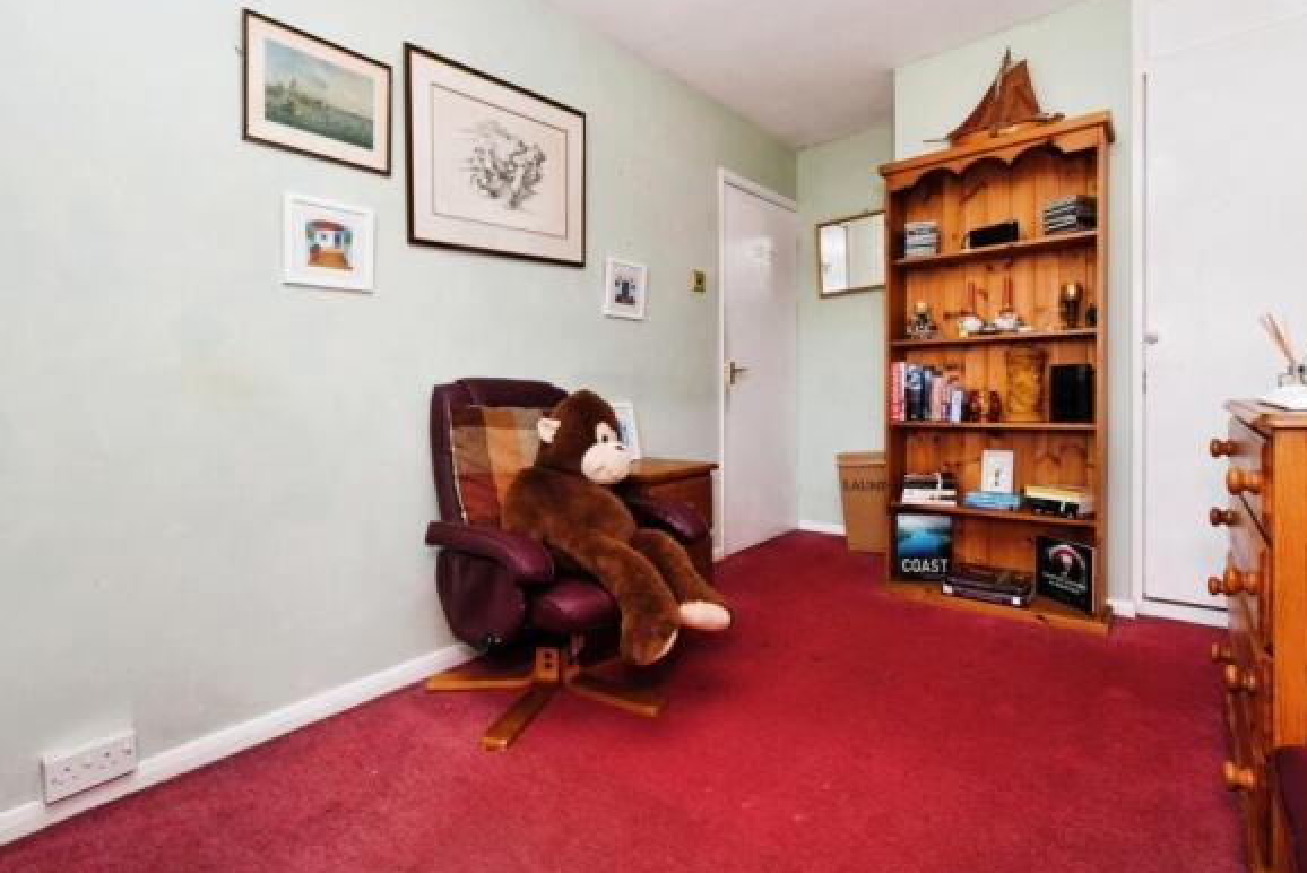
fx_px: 617
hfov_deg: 93.2
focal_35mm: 17
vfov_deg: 70.4
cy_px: 399
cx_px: 668
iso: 400
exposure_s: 1/60
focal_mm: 15
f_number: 10
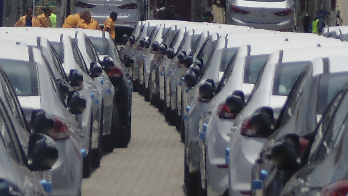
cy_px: -221
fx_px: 4559
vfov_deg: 2.4
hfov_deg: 4.4
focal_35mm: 494
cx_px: 33
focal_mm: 23.6
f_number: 13.7
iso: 80
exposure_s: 1/125
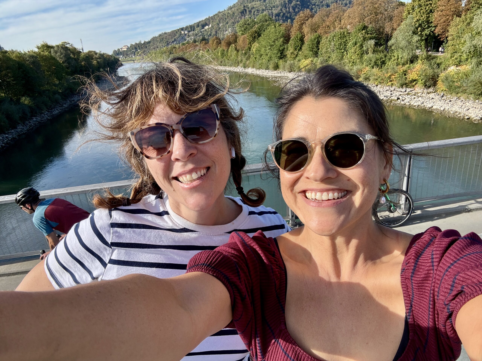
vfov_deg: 58.9
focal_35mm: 23
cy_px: 180
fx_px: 320
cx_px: 241
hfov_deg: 73.9
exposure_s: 1/818
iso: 25
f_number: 1.9
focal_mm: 2.69
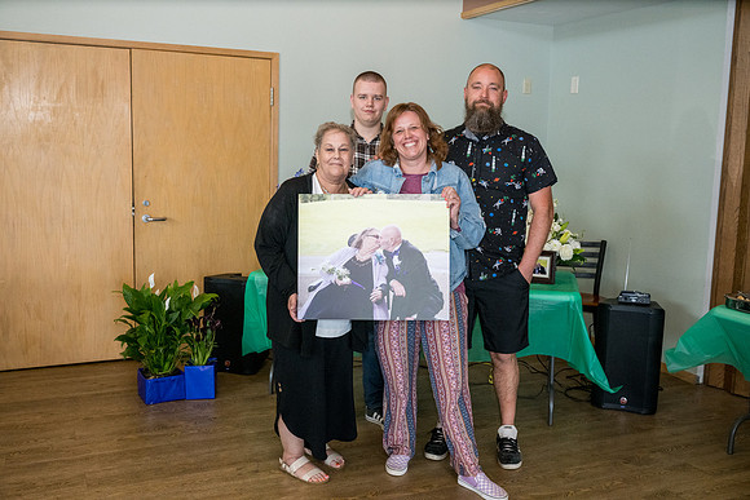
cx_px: 375
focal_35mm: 35
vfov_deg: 37.9
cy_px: 250
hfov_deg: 54.4
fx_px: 729
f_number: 6.3
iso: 3200
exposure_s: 1/250
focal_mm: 35
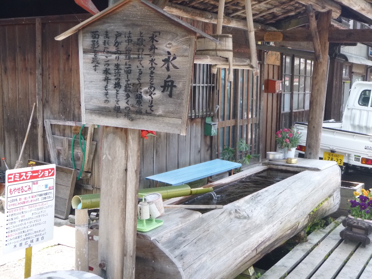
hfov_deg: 42.9
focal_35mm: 44
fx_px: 473
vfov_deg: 32.9
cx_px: 186
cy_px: 140
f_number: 4.7
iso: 200
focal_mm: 7.9
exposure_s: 1/80
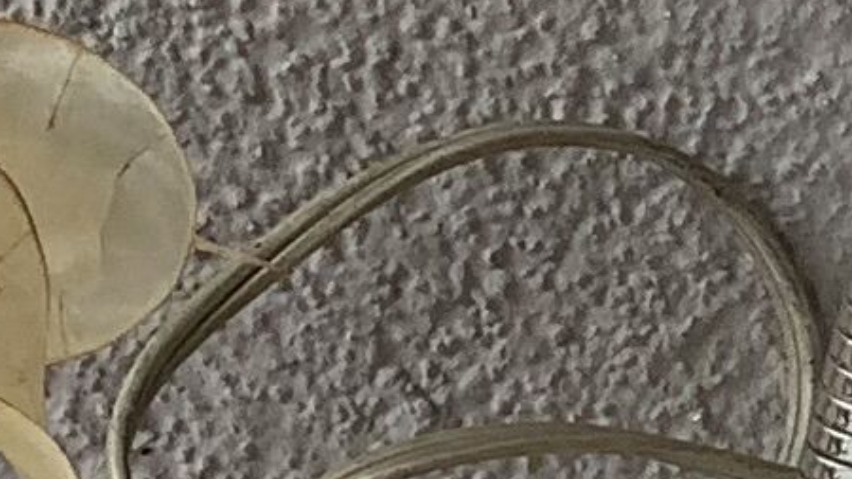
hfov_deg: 8.3
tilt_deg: -17.5
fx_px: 5534
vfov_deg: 5.0
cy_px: 417
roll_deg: -0.8
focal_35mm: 245
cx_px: 1823
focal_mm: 3.3
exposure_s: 1/198
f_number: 2.4
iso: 25
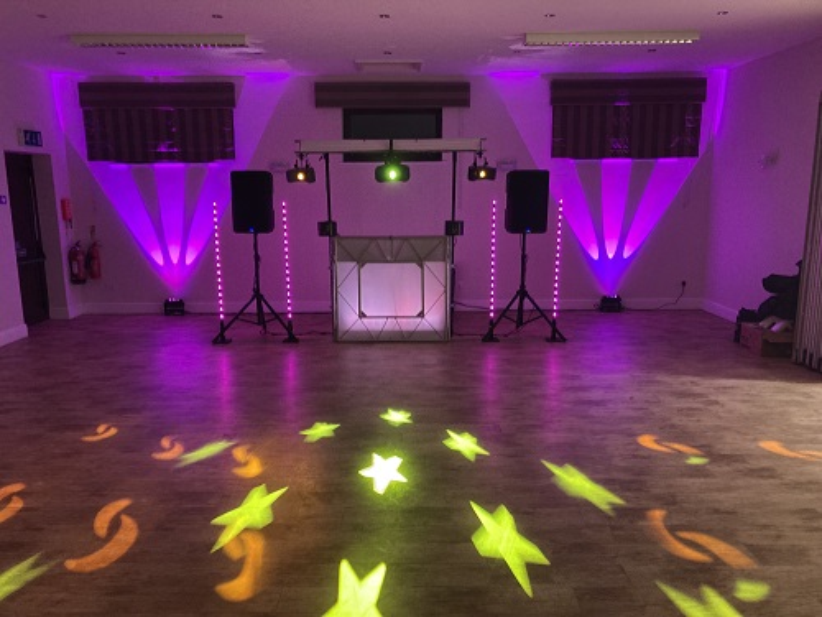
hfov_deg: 63.4
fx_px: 665
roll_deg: -0.1
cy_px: 308
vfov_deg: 49.7
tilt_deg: -10.1
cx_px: 411
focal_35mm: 28
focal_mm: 3.99
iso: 400
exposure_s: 1/25
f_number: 1.8
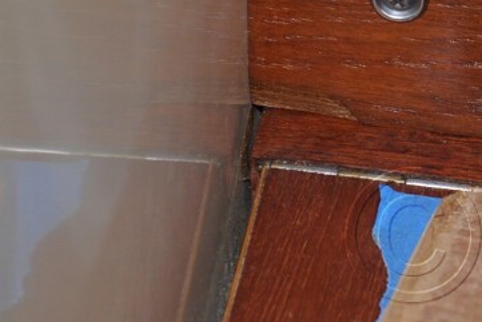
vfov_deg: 4.1
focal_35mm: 332
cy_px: 29
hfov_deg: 6.2
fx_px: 4447
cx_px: 414
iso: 400
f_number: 5.3
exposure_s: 1/60
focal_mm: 80
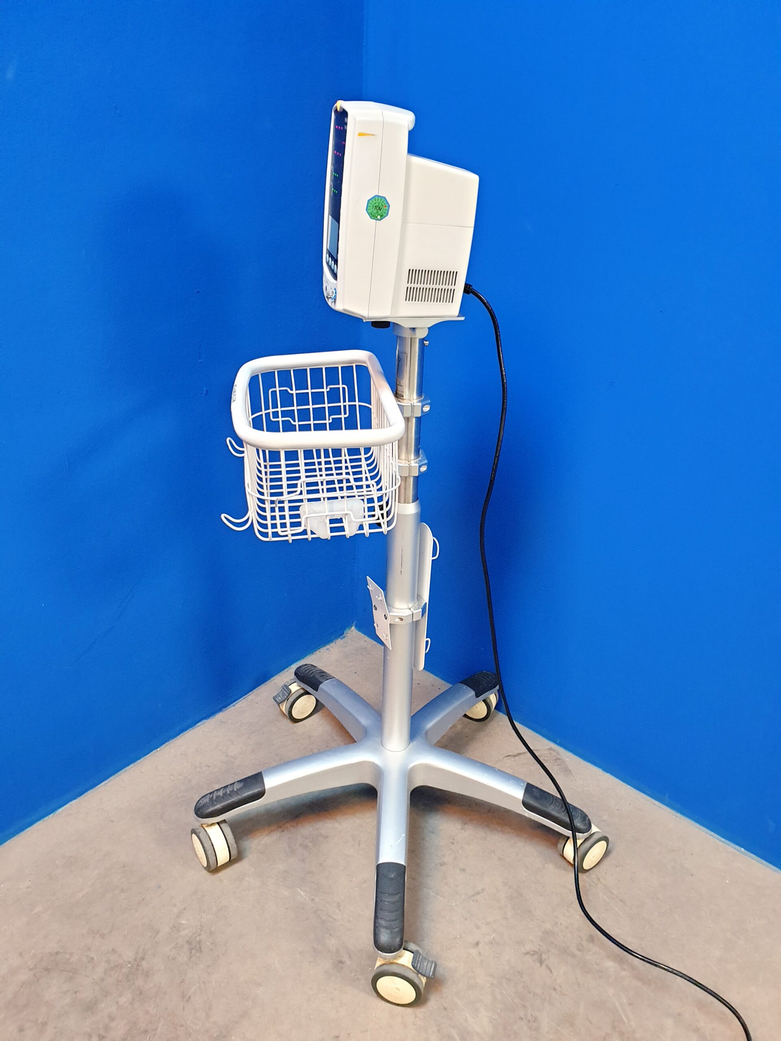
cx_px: 390
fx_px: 782
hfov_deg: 53.1
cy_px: 520
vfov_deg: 67.3
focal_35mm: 26
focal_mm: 4.3
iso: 320
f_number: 2.4
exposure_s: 1/33
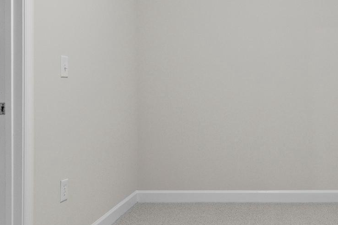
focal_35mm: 39
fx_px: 366
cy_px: 97
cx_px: 264
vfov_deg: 34.2
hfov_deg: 47.2
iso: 800
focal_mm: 14
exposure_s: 1/15
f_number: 5.6
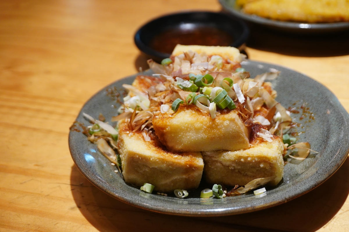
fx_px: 596
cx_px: 174
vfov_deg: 22.0
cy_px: 116
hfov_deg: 32.7
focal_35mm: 62
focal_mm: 41
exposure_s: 1/80
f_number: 5.6
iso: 1000
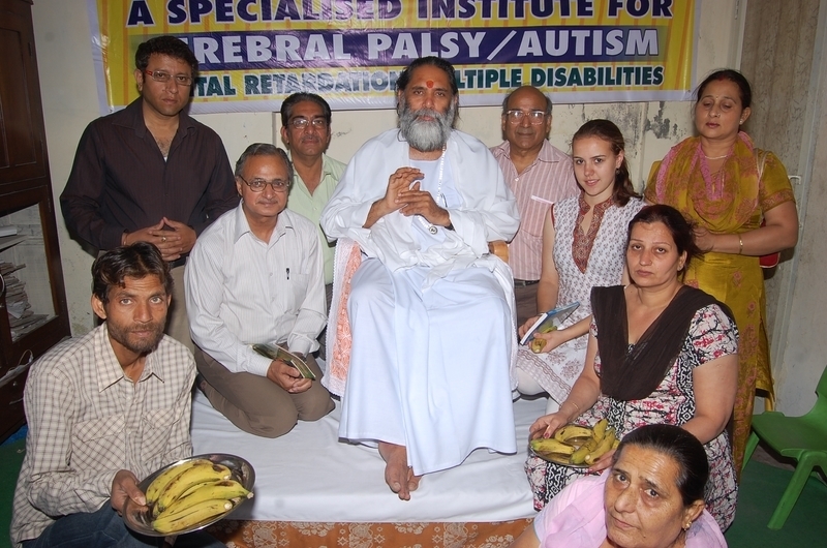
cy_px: 274
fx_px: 619
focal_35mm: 27
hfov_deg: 67.5
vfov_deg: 47.7
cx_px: 414
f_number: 9
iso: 200
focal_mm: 18
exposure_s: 1/125
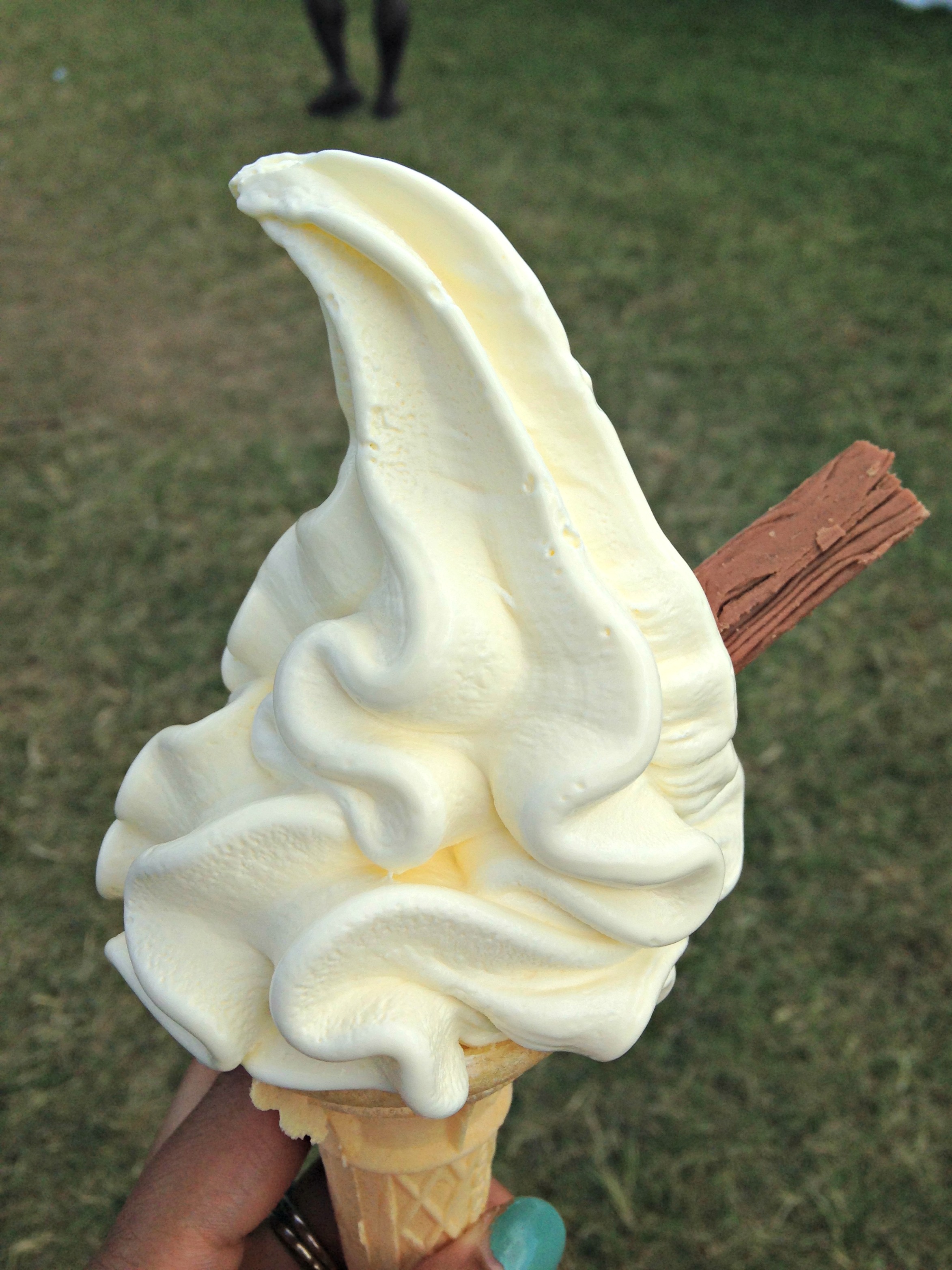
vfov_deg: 55.4
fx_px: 1210
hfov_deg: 42.9
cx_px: 476
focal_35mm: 33
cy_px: 635
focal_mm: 4.12
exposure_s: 1/1427
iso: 50
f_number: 2.4
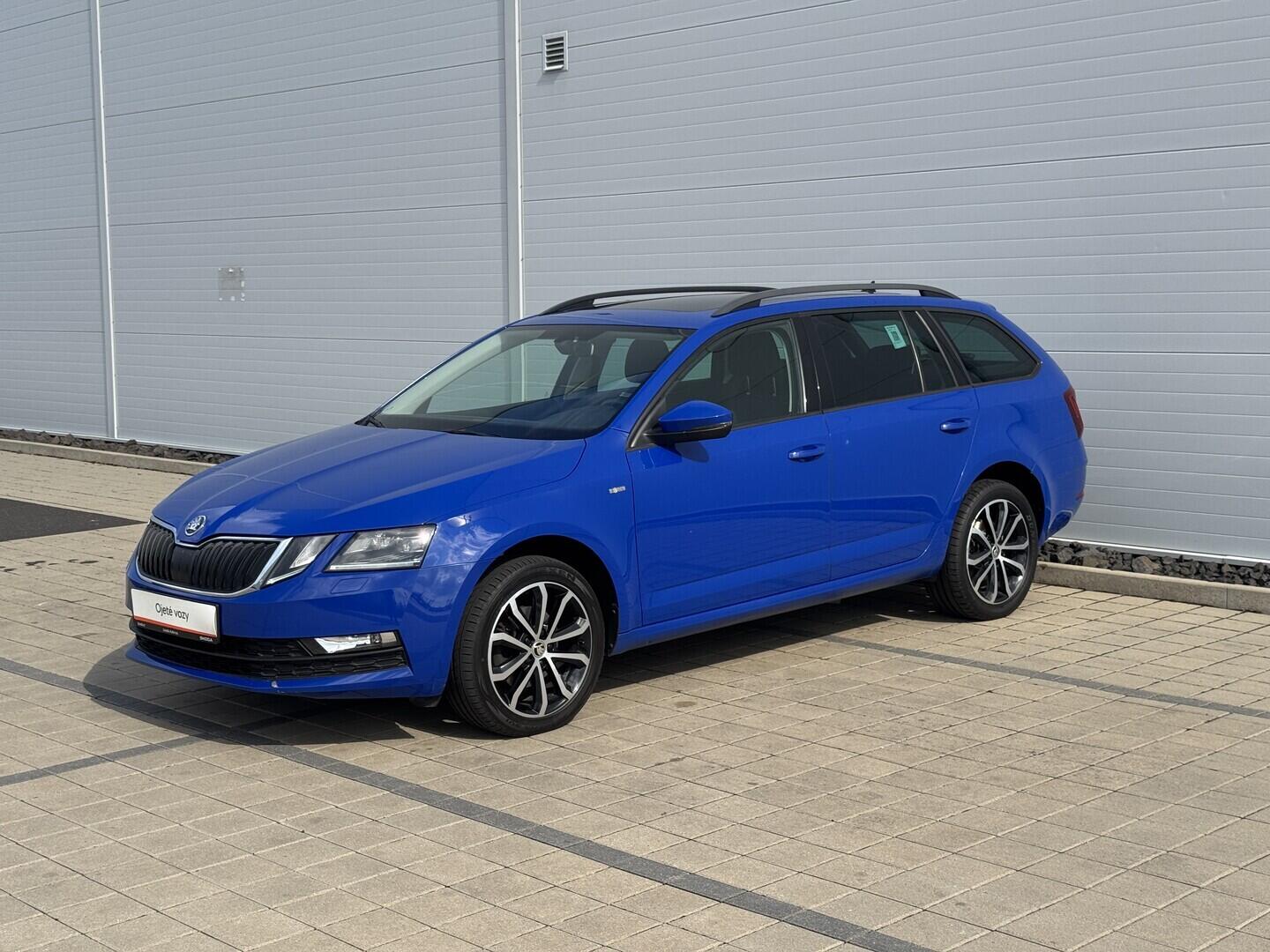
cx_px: 635
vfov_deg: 30.3
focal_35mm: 48
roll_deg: +0.4
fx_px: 1761
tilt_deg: -5.2
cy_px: 476
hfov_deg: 39.7
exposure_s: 1/3610
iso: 64
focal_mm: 6.76
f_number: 1.78
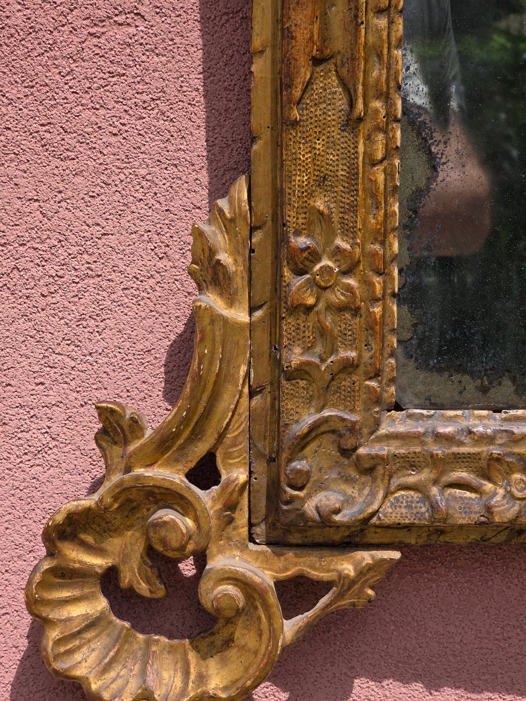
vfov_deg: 28.2
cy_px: 350
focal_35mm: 69
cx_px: 263
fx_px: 1398
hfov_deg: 21.3
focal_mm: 7.9
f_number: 2.4
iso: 50
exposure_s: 1/2715
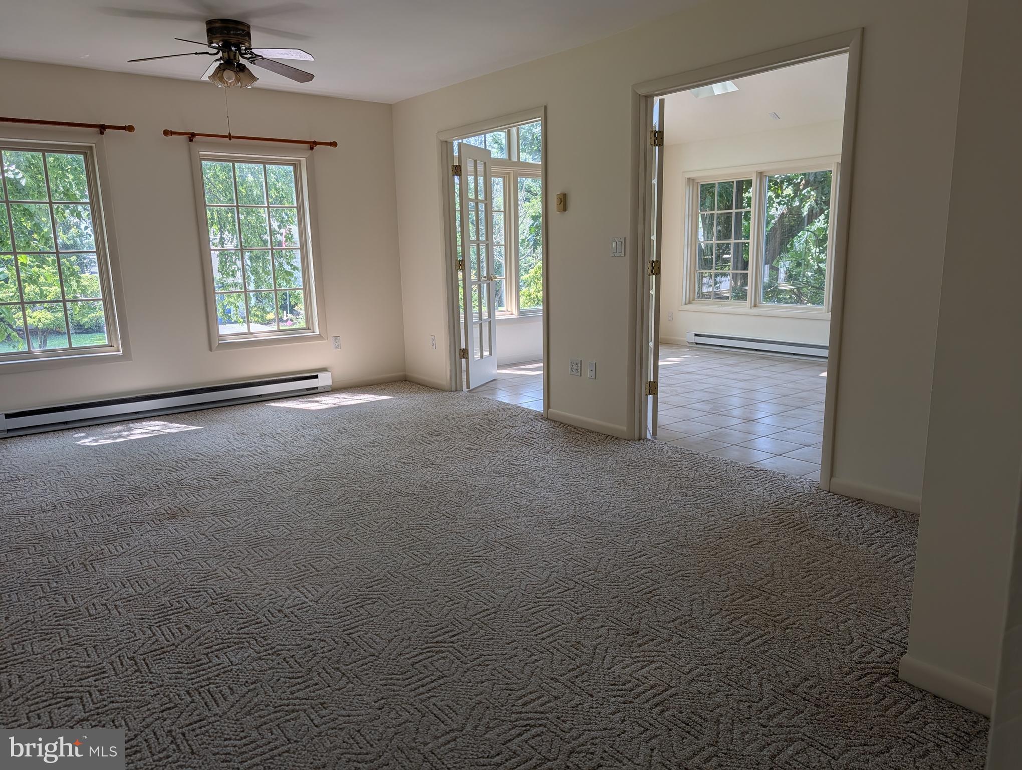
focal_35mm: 24
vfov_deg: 56.9
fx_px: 710
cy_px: 385
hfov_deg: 71.5
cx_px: 511
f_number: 1.68
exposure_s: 1/704
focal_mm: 6.9
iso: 22
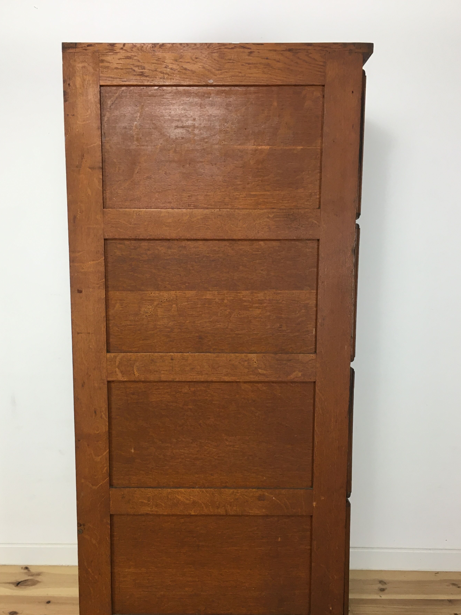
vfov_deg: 55.2
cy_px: 347
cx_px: 214
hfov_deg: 42.9
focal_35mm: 33
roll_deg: -0.5
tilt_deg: -8.7
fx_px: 586
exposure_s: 1/33
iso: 50
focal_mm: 4.15
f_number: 2.2
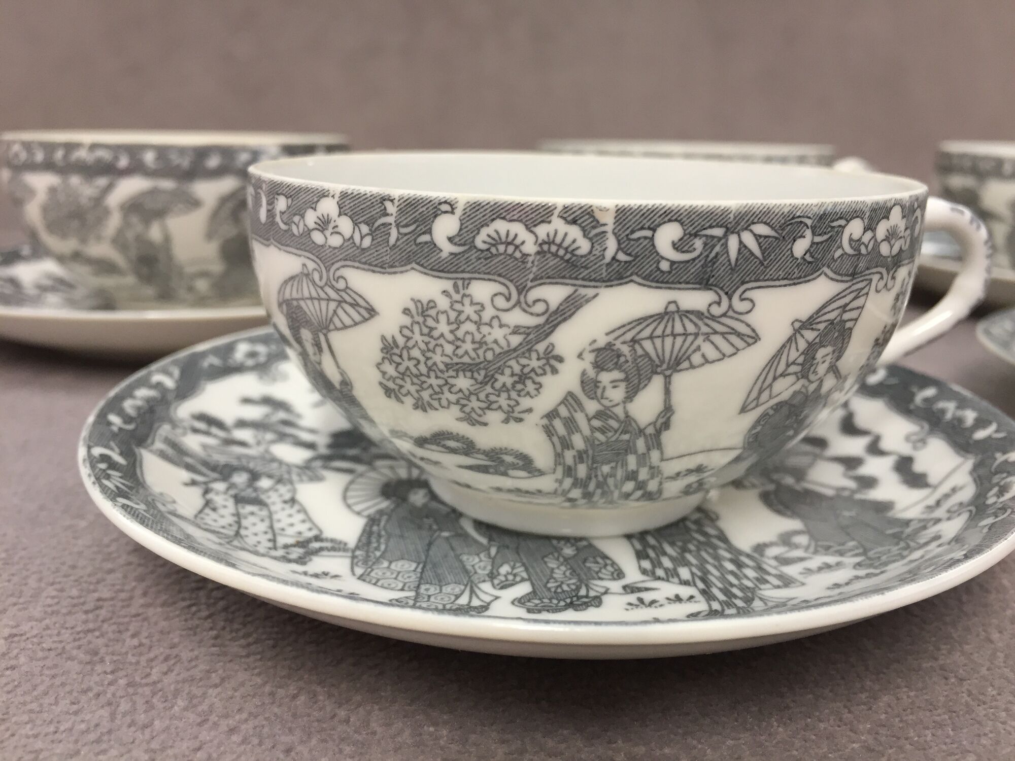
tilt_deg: -16.3
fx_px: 850
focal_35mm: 29
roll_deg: -2.1
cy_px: 380
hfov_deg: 61.7
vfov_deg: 48.2
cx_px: 508
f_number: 2.2
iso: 80
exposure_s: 1/33
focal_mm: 4.15
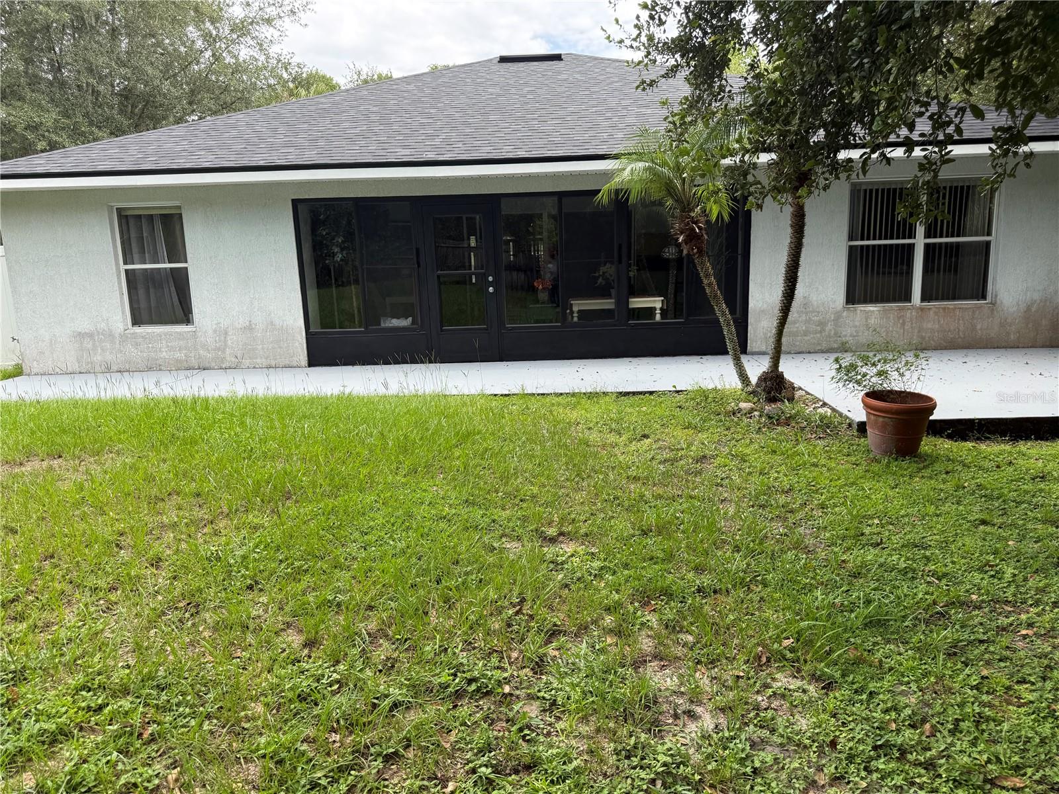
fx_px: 734
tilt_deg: -11.6
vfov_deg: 56.8
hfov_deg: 71.6
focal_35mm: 24
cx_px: 530
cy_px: 397
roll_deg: +1.6
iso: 80
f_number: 1.78
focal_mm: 6.76
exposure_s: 1/878
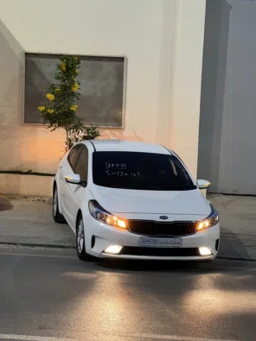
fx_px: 770
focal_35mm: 78
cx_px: 128
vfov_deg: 25.0
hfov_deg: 18.9
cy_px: 170
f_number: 2.8
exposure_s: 1/60
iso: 640
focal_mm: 9
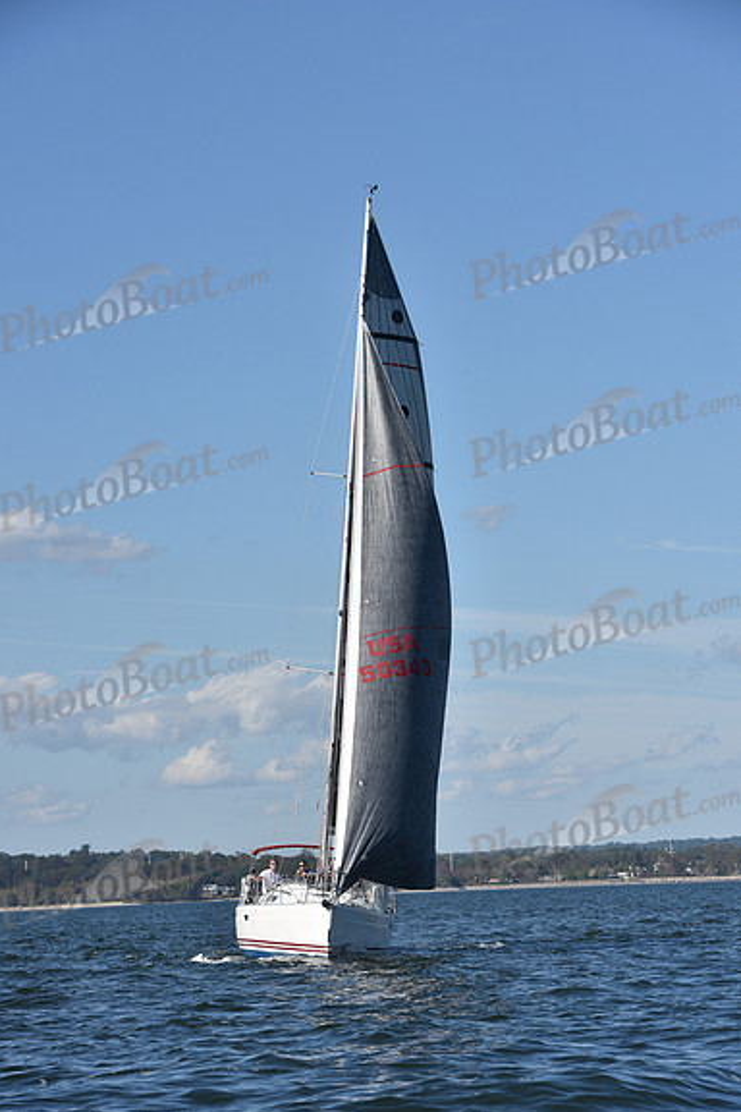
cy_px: 556
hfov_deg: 10.9
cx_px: 370
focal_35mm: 126
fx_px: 3890
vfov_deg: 16.3
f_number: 10
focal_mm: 125
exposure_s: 1/1250
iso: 320
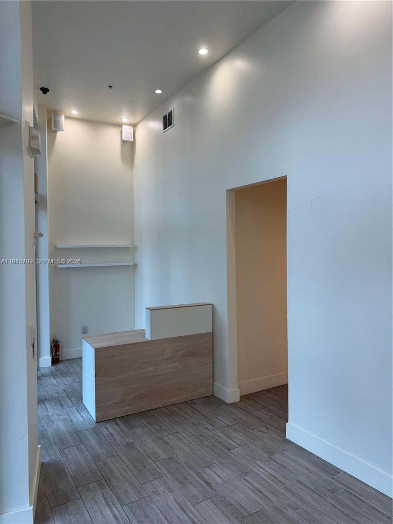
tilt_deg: -2.0
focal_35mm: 24
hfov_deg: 56.8
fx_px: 363
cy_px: 262
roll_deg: +1.7
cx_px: 196
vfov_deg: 71.6
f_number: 1.78
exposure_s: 1/120
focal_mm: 6.76
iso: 100
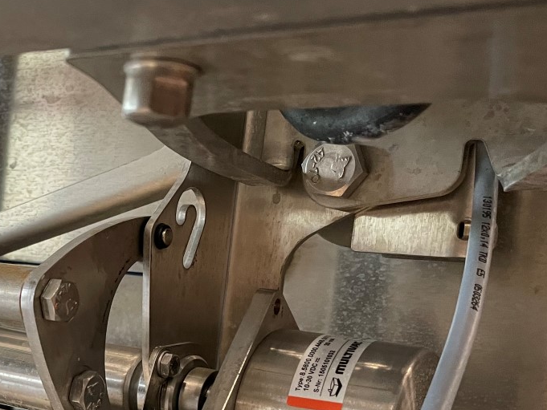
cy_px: 331
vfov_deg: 26.1
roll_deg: -5.6
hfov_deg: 32.3
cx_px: 9
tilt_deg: -4.6
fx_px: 869
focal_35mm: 55
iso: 200
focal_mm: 4.2
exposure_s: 1/50
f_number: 1.6
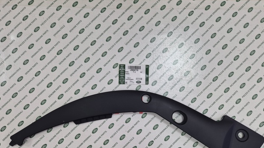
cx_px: 135
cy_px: 102
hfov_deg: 71.9
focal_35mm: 26
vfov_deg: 43.6
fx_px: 182
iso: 160
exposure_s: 1/182
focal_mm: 5.4
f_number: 1.8
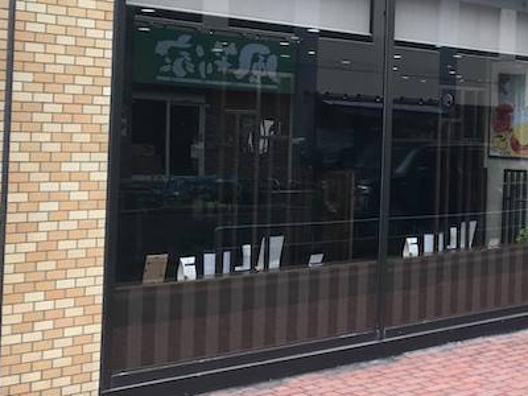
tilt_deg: +0.9
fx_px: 961
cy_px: 127
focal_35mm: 63
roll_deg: -0.9
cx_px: 536
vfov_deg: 23.2
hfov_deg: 28.7
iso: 32
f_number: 1.8
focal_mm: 3.99
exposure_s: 1/95
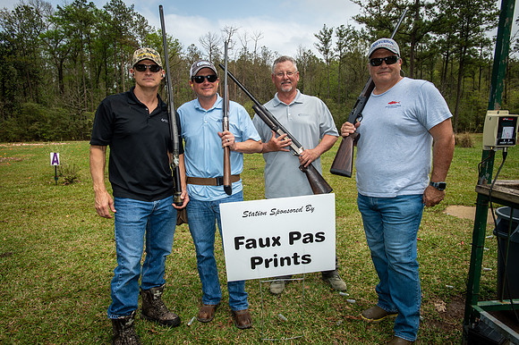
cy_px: 172
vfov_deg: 53.1
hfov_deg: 73.8
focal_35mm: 24
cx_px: 260
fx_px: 346
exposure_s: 1/250
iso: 125
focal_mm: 24
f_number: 7.1
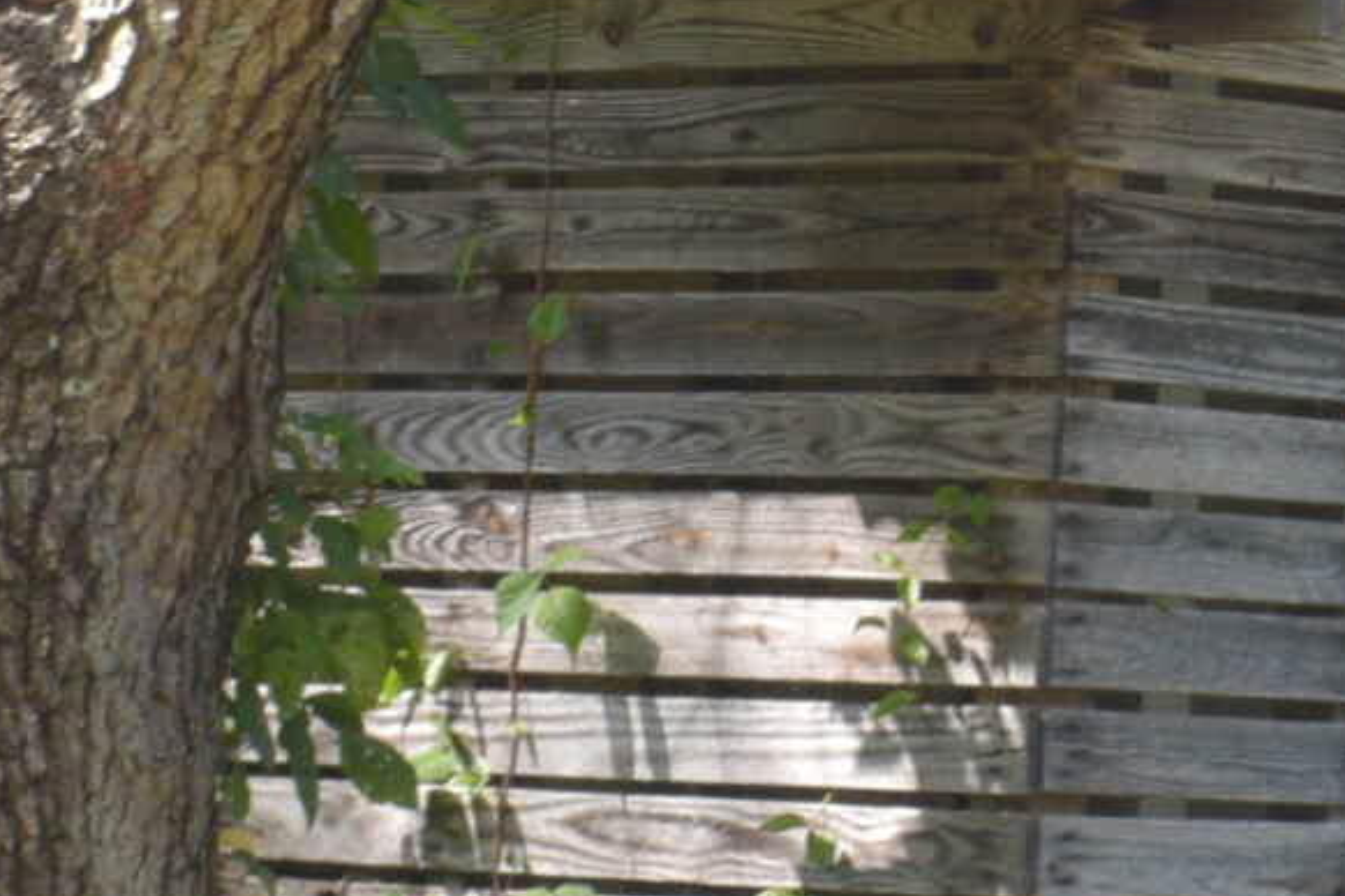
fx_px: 13262
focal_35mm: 355
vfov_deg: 3.8
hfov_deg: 5.8
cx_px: 1840
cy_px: -621
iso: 640
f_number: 16
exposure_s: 1/80
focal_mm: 46
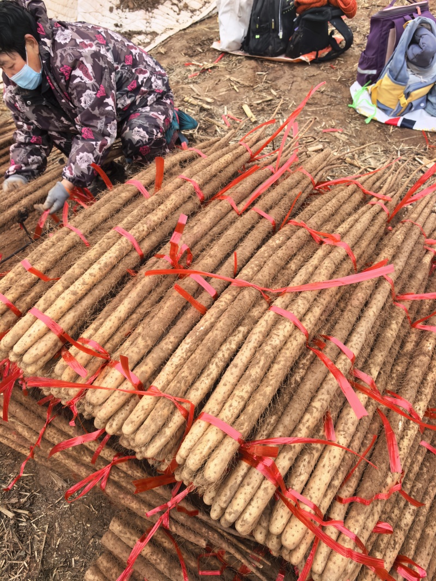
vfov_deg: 71.6
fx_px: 403
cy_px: 290
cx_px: 218
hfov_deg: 56.8
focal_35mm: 24
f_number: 2
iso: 80
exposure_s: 1/100
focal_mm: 6.98
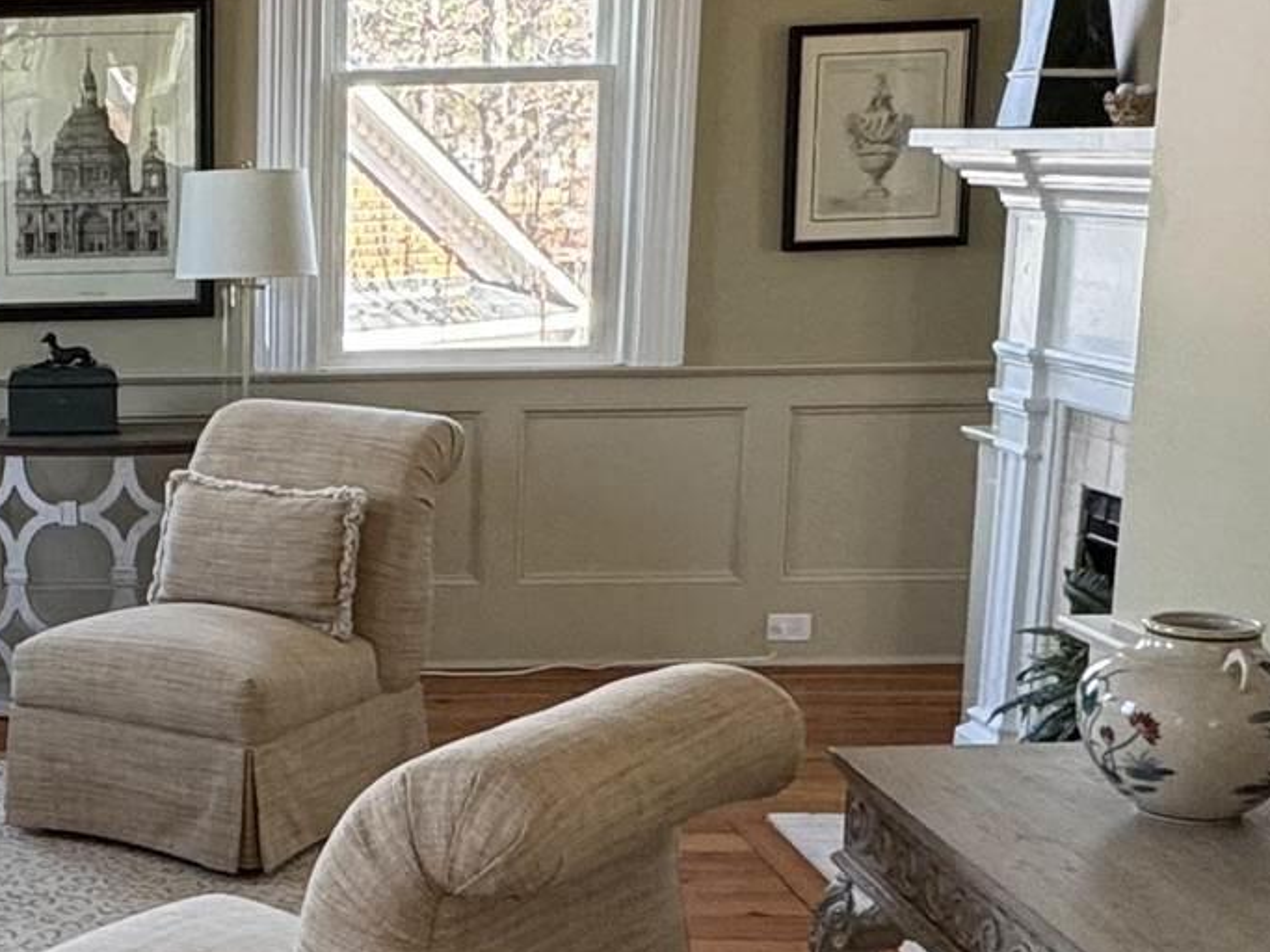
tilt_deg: -13.2
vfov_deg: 23.1
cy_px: 664
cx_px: -26
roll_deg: +1.5
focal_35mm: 63
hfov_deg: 28.6
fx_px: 2311
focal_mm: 2.22
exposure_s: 1/99
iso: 200
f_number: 2.2
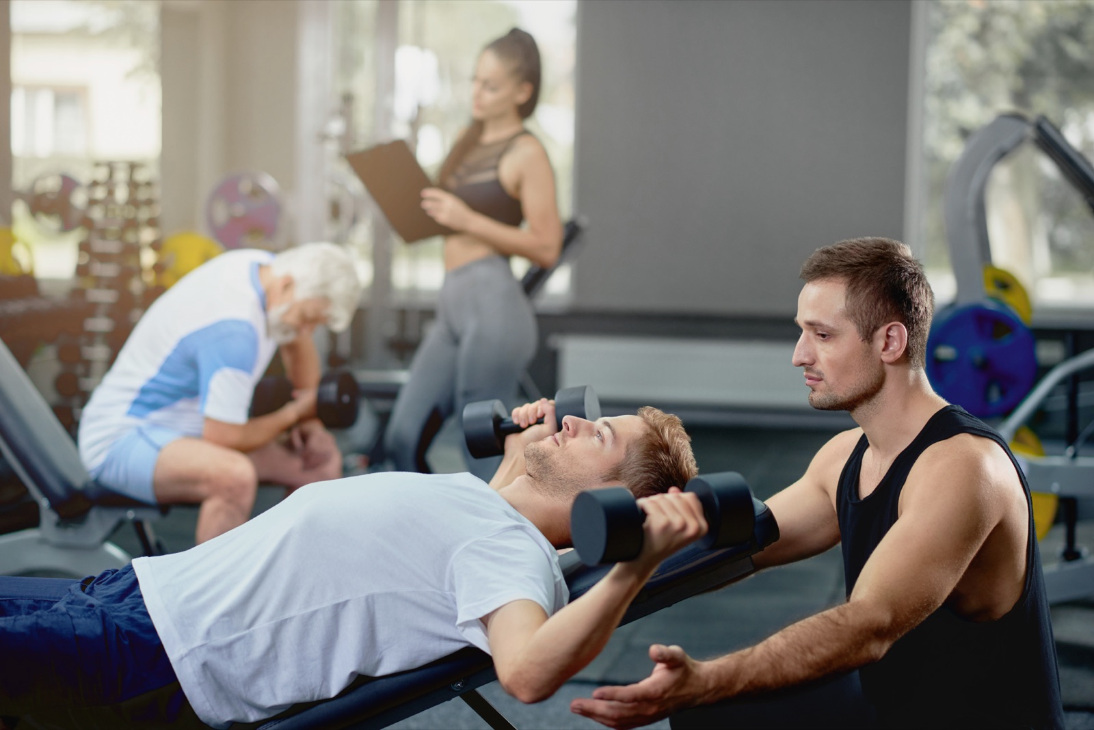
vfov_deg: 16.1
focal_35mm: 85
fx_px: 2584
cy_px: 365
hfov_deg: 23.9
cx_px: 547
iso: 320
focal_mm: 85
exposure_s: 1/250
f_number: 2.5
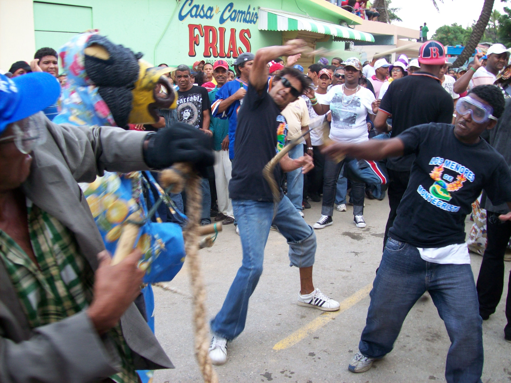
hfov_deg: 51.4
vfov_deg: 39.6
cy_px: 192
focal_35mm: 36
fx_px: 531
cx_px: 256
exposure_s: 1/67.4
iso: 80
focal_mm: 6
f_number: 2.7
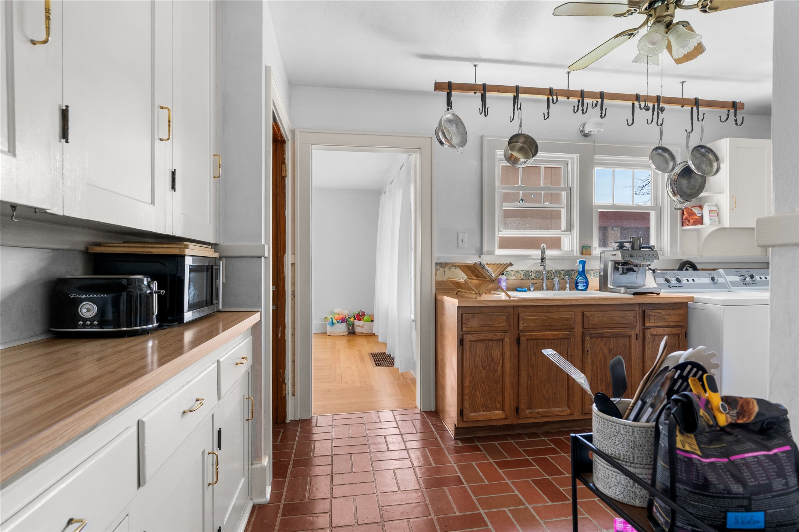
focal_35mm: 18
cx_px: 400
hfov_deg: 90.0
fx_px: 399
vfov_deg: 67.4
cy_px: 266
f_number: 7.1
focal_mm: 18
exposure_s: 1/15
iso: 1000
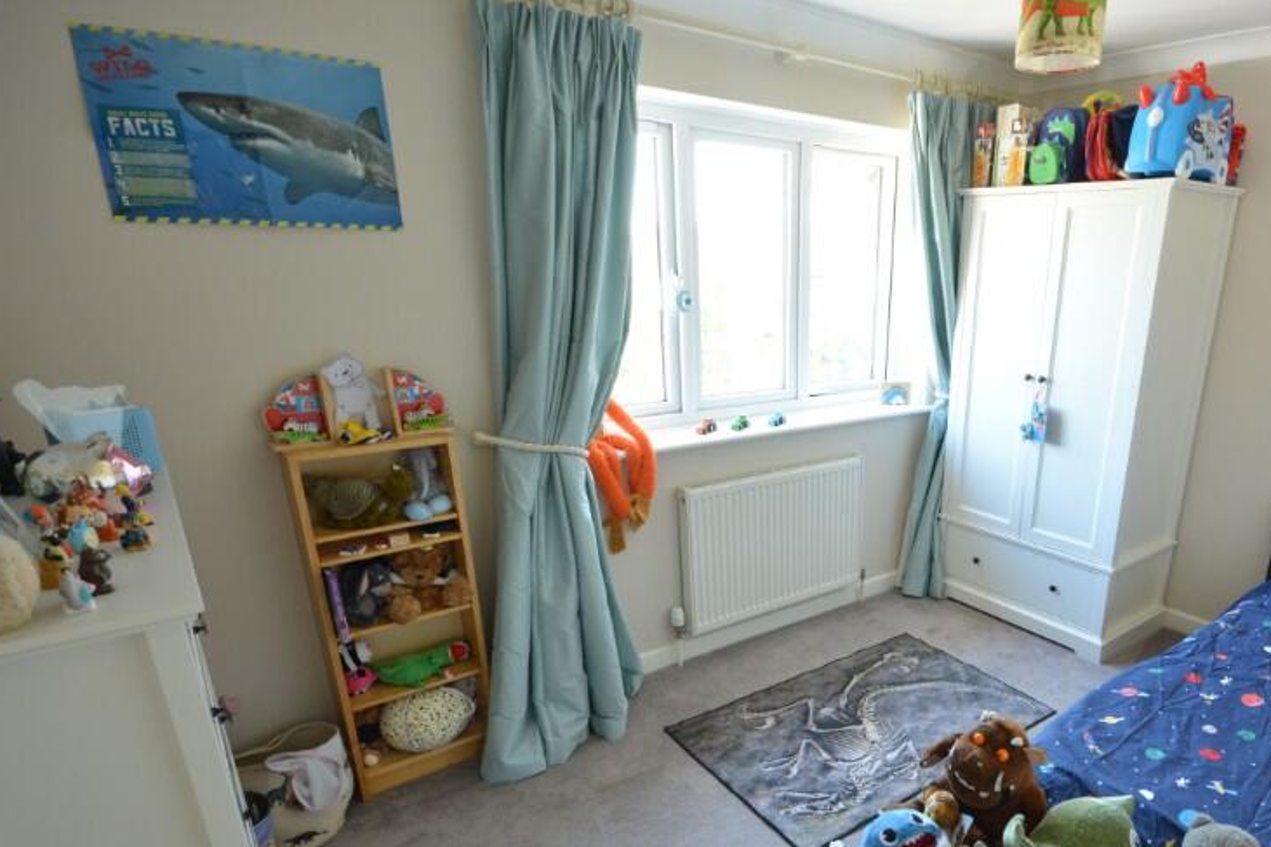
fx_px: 741
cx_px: 838
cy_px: 536
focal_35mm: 21
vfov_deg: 58.6
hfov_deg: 78.8
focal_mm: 10
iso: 400
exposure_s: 1/8
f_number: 8
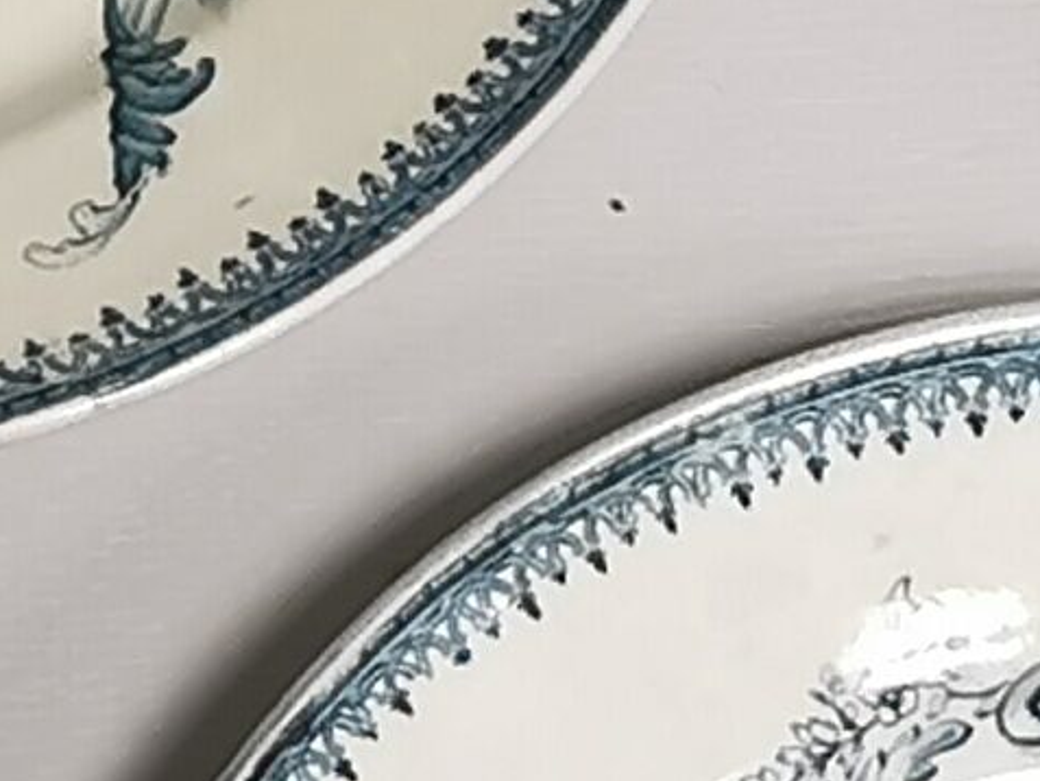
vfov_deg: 4.9
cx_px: -286
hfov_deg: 6.6
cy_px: -692
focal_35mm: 298
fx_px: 8955
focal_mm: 5.58
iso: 125
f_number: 1.8
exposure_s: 1/69
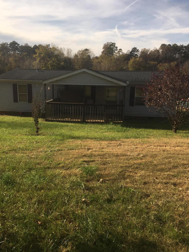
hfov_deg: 42.9
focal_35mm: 33
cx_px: 87
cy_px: 133
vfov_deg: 55.3
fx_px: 240
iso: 32
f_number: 2.2
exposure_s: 1/2262
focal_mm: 4.15
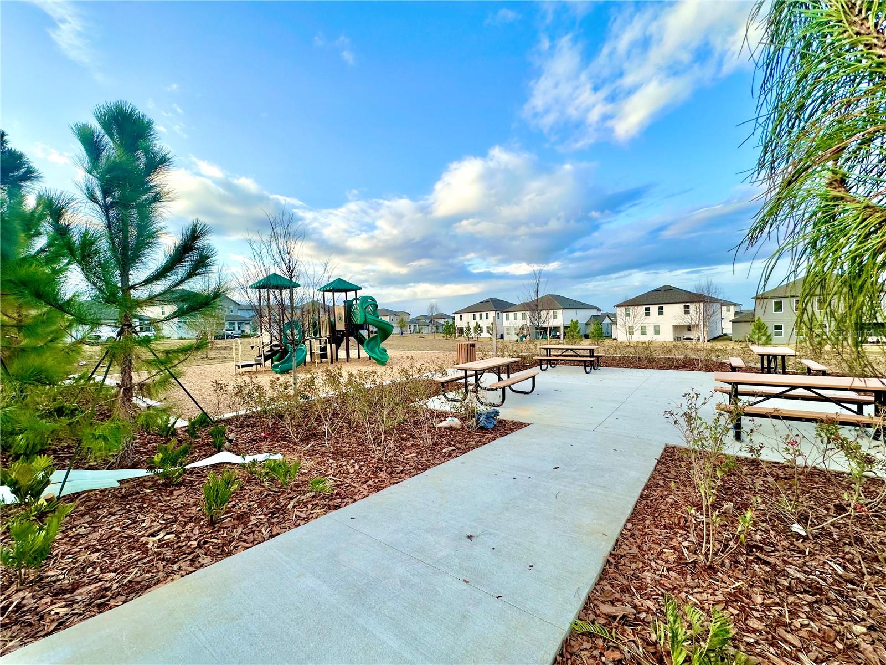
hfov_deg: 102.1
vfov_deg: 85.7
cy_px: 332
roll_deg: +2.7
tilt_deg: -0.6
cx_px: 443
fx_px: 358
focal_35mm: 14
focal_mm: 2.22
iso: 40
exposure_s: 1/633
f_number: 2.2
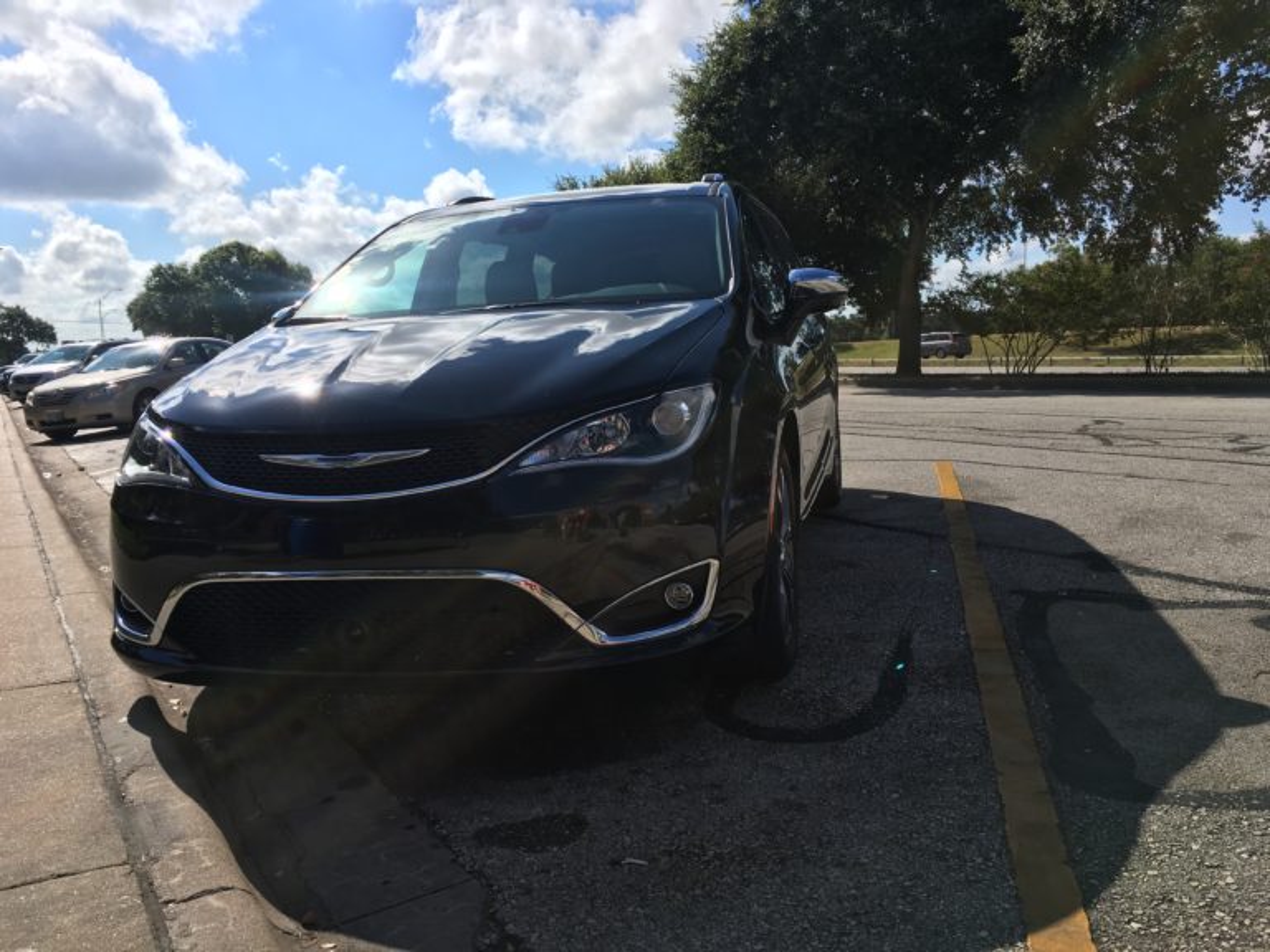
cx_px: 635
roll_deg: +2.2
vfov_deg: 48.2
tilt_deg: -7.0
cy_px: 476
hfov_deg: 61.7
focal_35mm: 29
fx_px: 1064
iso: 25
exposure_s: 1/2137
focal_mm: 4.15
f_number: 2.2
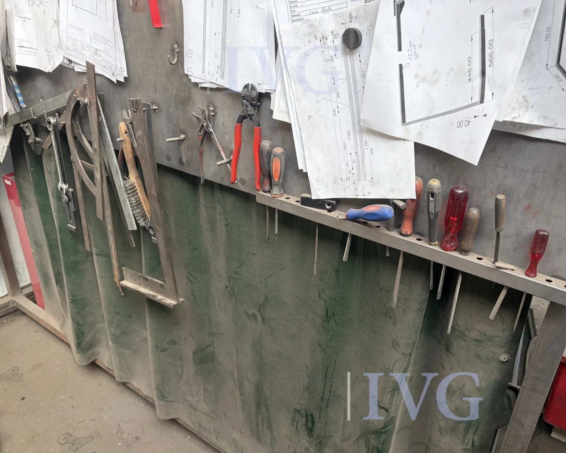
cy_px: 233
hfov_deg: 62.2
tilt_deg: -26.3
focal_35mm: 28
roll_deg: +0.5
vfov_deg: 51.5
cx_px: 296
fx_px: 469
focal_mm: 5.96
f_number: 1.6
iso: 100
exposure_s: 1/121
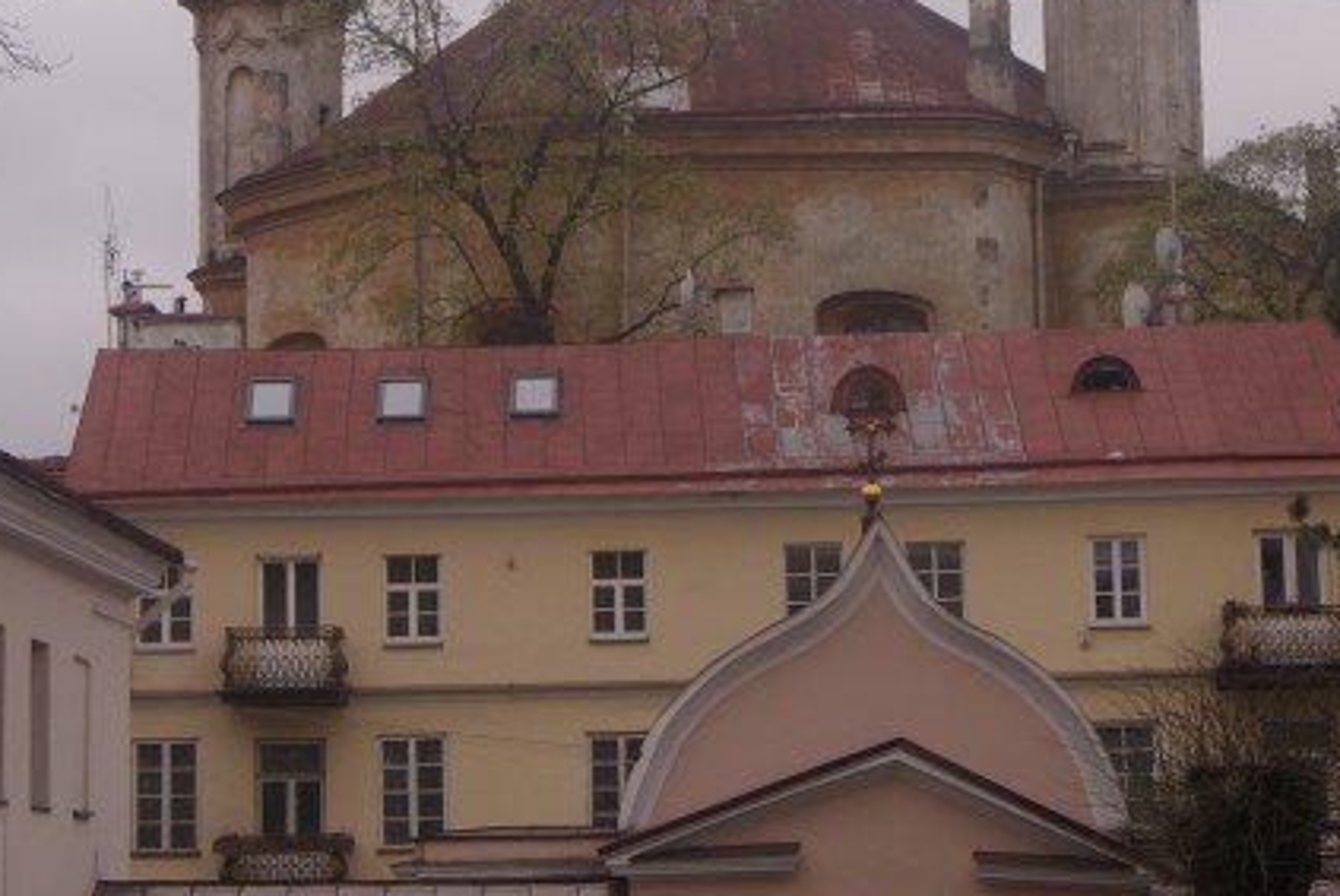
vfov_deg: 12.5
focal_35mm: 109
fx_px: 4061
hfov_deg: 18.7
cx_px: 741
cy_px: 131
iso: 100
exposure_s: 1/80
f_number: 9
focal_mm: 30
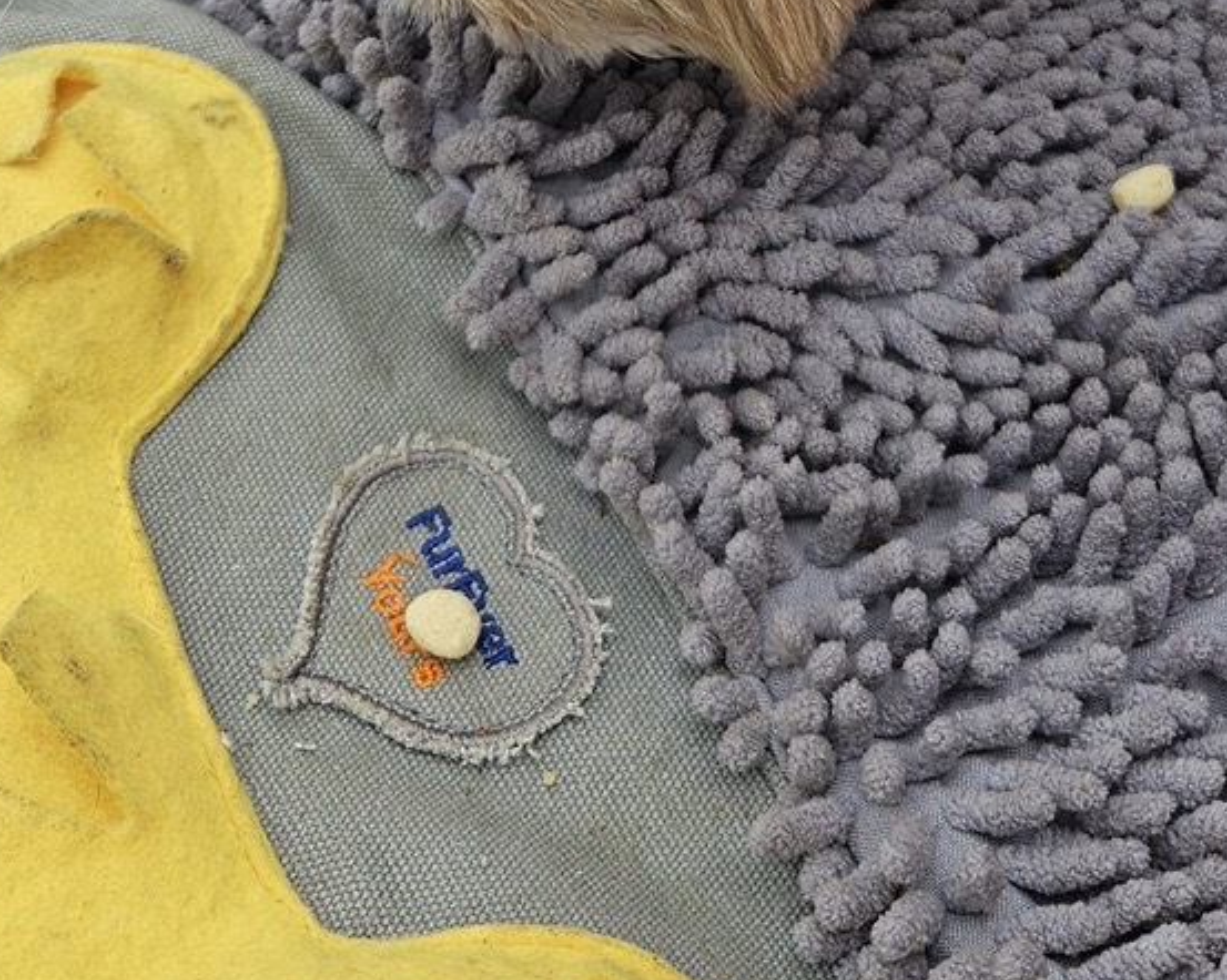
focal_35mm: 65
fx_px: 2360
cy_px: -321
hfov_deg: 29.0
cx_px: 783
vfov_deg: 21.1
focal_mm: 5.4
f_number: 1.8
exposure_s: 1/443
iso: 25
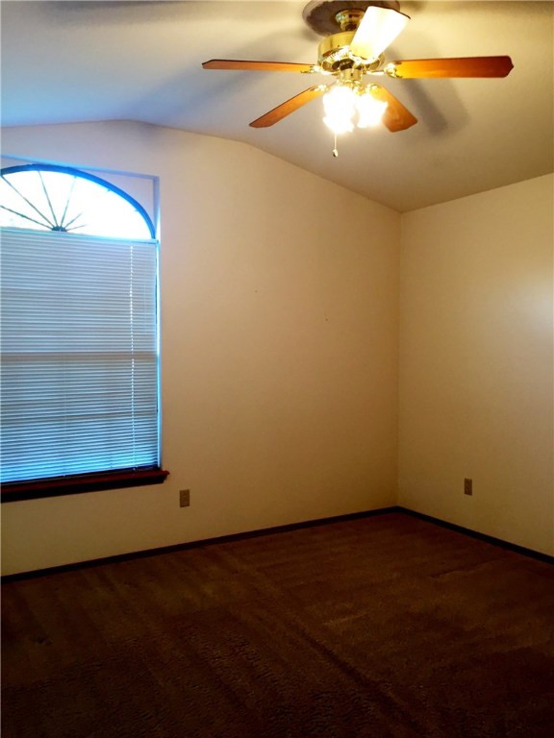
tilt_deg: -2.6
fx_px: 619
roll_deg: +0.7
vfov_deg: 61.7
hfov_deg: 48.2
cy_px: 369
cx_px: 277
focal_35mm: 29
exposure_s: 1/30
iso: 100
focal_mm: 4.15
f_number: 2.2
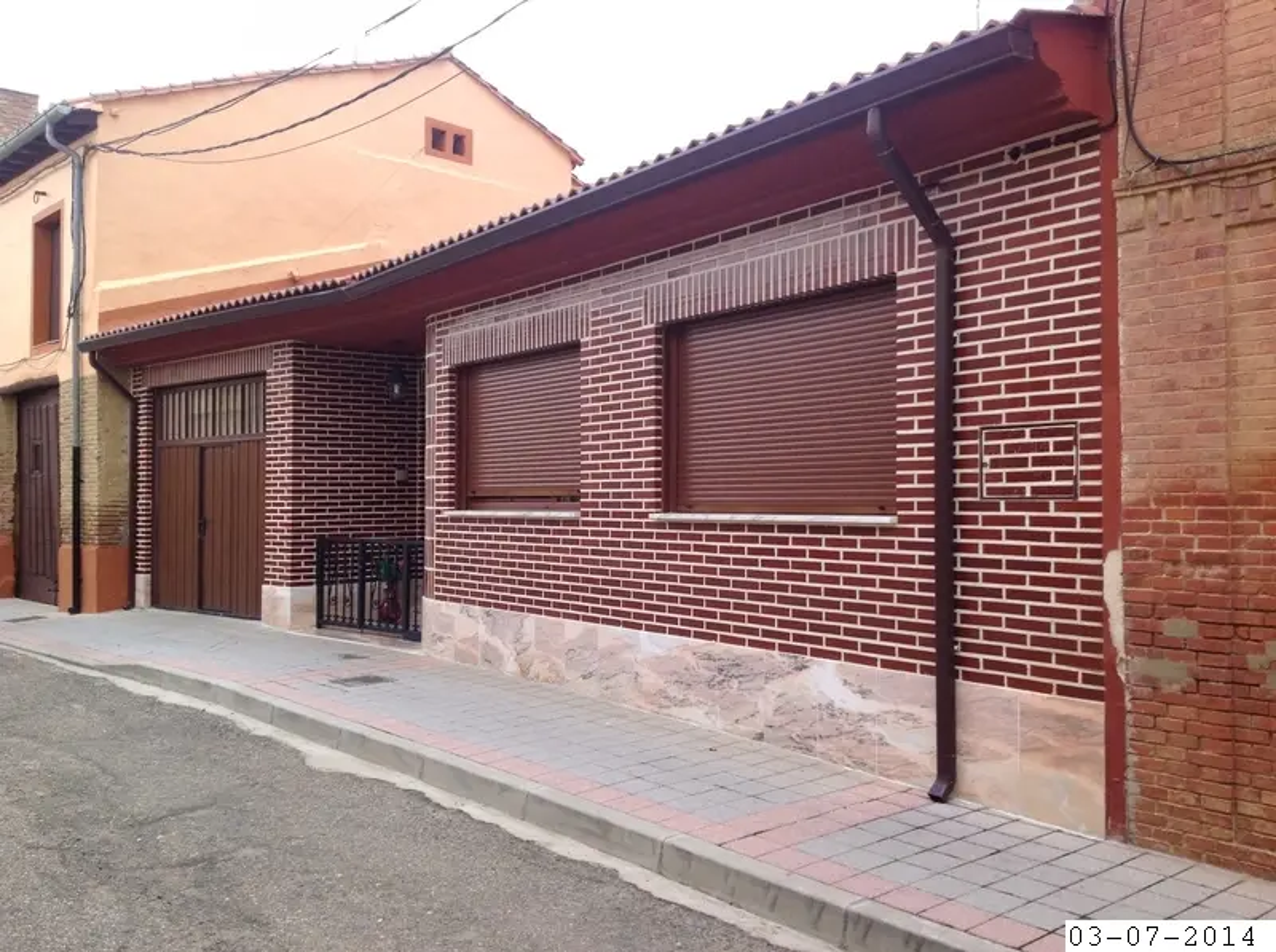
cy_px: 476
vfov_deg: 40.6
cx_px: 638
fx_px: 1288
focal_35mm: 35
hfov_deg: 52.7
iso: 50
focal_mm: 4.28
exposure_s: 1/617
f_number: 2.4
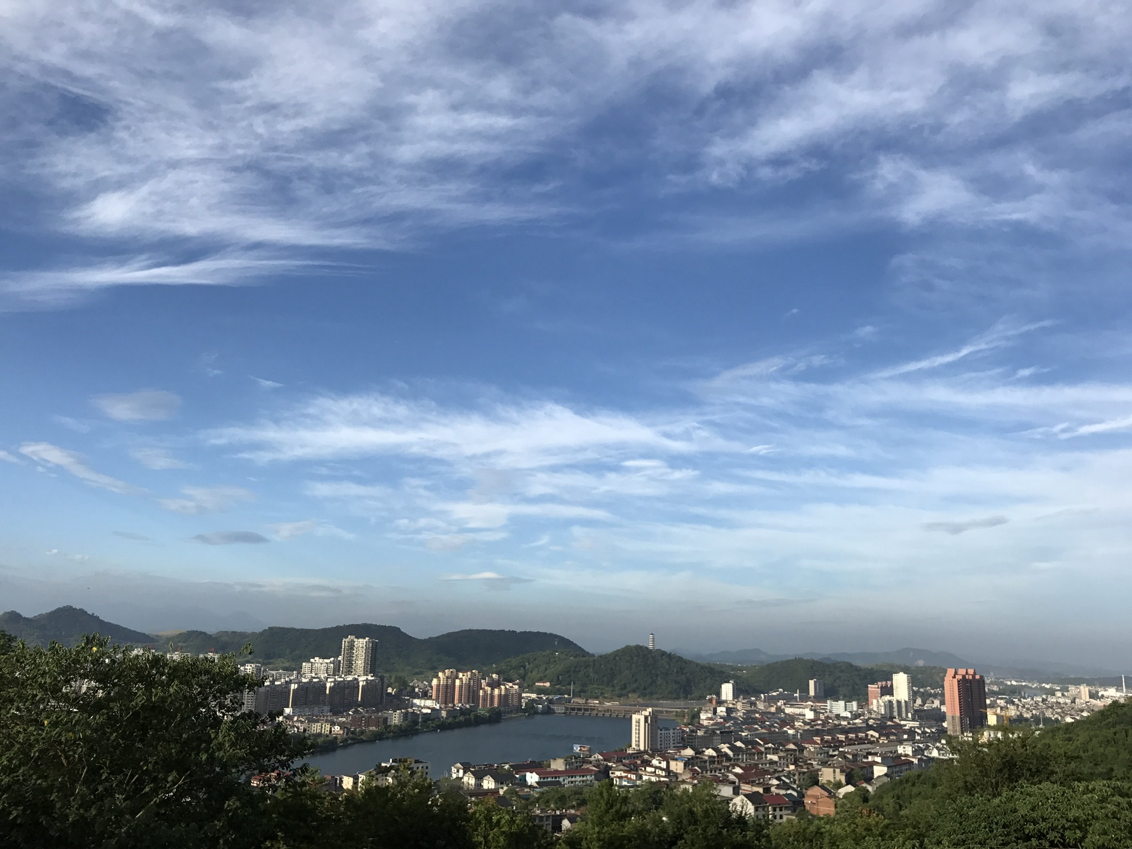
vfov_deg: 49.7
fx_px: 916
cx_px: 566
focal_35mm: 28
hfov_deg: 63.4
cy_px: 424
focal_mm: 3.99
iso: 20
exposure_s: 1/2336
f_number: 1.8
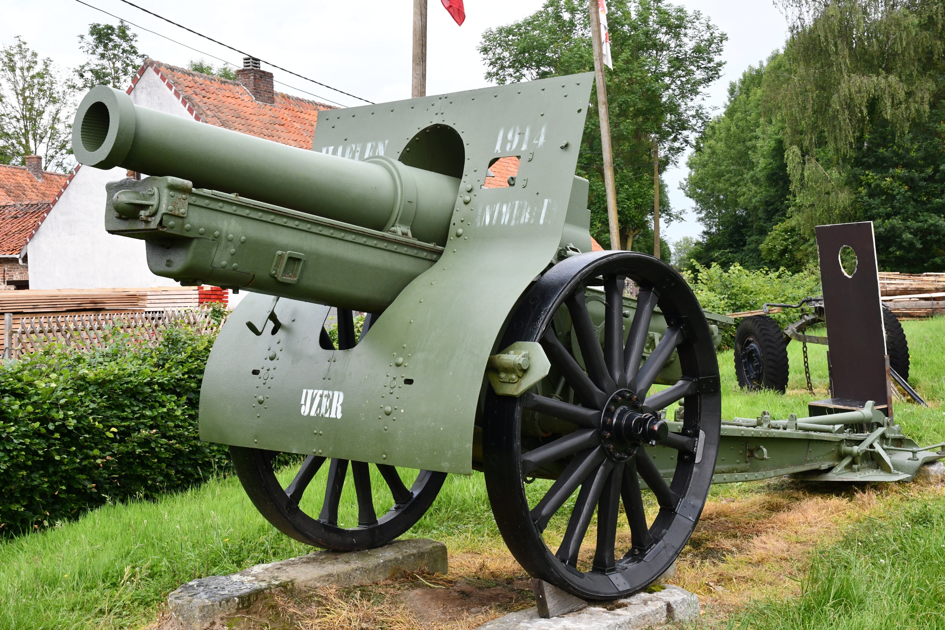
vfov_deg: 29.2
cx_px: 472
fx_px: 1207
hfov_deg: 42.7
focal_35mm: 46
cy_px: 315
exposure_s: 1/400
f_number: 11
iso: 1000
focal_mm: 31
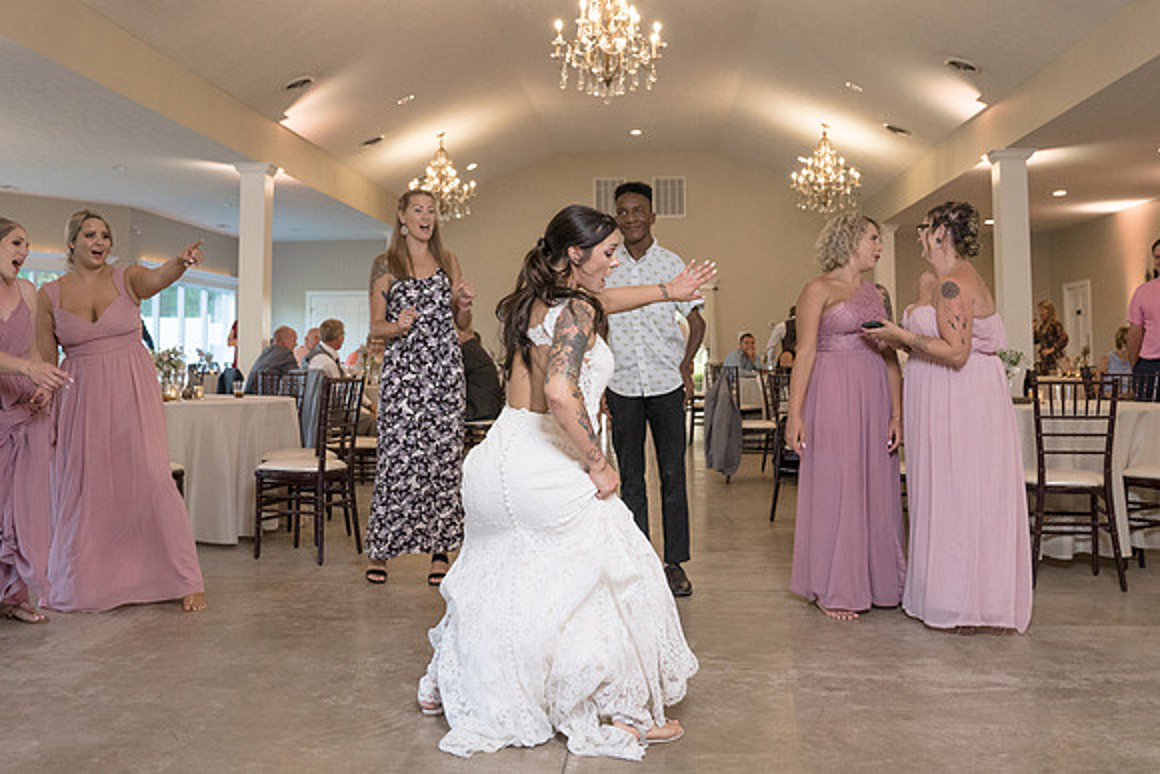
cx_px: 528
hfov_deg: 55.5
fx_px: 1101
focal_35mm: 34
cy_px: 282
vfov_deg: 38.4
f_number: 4
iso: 2000
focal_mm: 26
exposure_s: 1/250
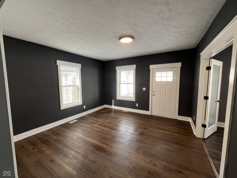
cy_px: 89
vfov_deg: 89.9
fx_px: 89
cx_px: 118
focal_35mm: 13
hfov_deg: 106.2
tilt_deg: -5.3
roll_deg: +0.5
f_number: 1.8
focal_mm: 1.57
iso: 125
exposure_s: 1/120
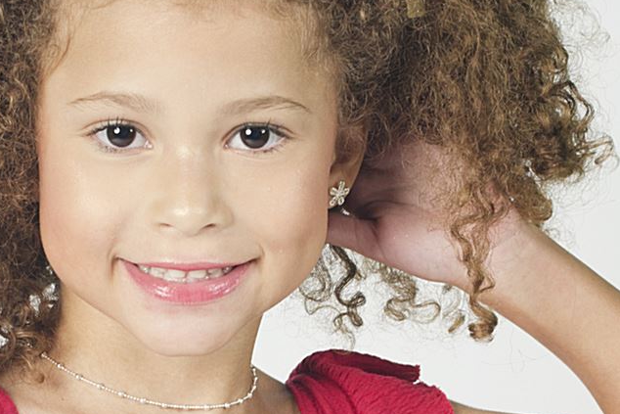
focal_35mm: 255
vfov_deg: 5.4
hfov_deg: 8.1
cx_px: 180
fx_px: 4392
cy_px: 556
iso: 200
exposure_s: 1/125
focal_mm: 60
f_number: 9
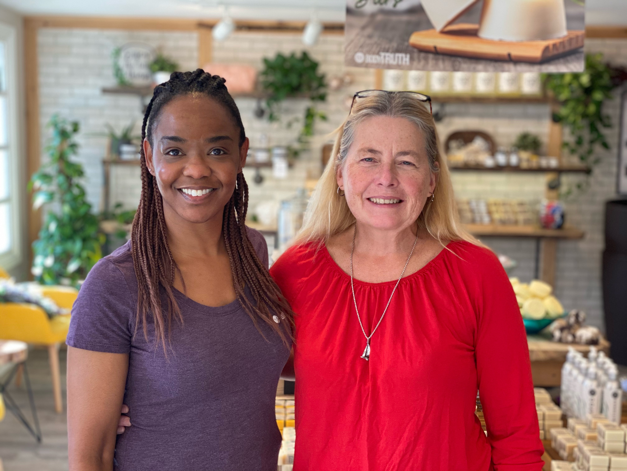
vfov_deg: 28.0
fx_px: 942
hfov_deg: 36.8
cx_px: 314
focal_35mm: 52
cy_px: 236
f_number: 2
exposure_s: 1/120
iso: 160
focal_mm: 6
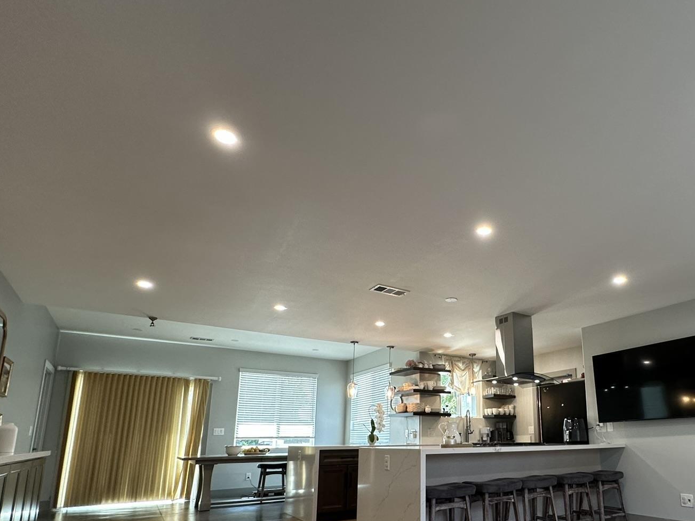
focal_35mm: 22
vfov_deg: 59.4
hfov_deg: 74.3
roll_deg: -0.1
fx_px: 442
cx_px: 457
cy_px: 354
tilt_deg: +11.1
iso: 160
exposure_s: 1/120
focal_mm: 2.22
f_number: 2.2
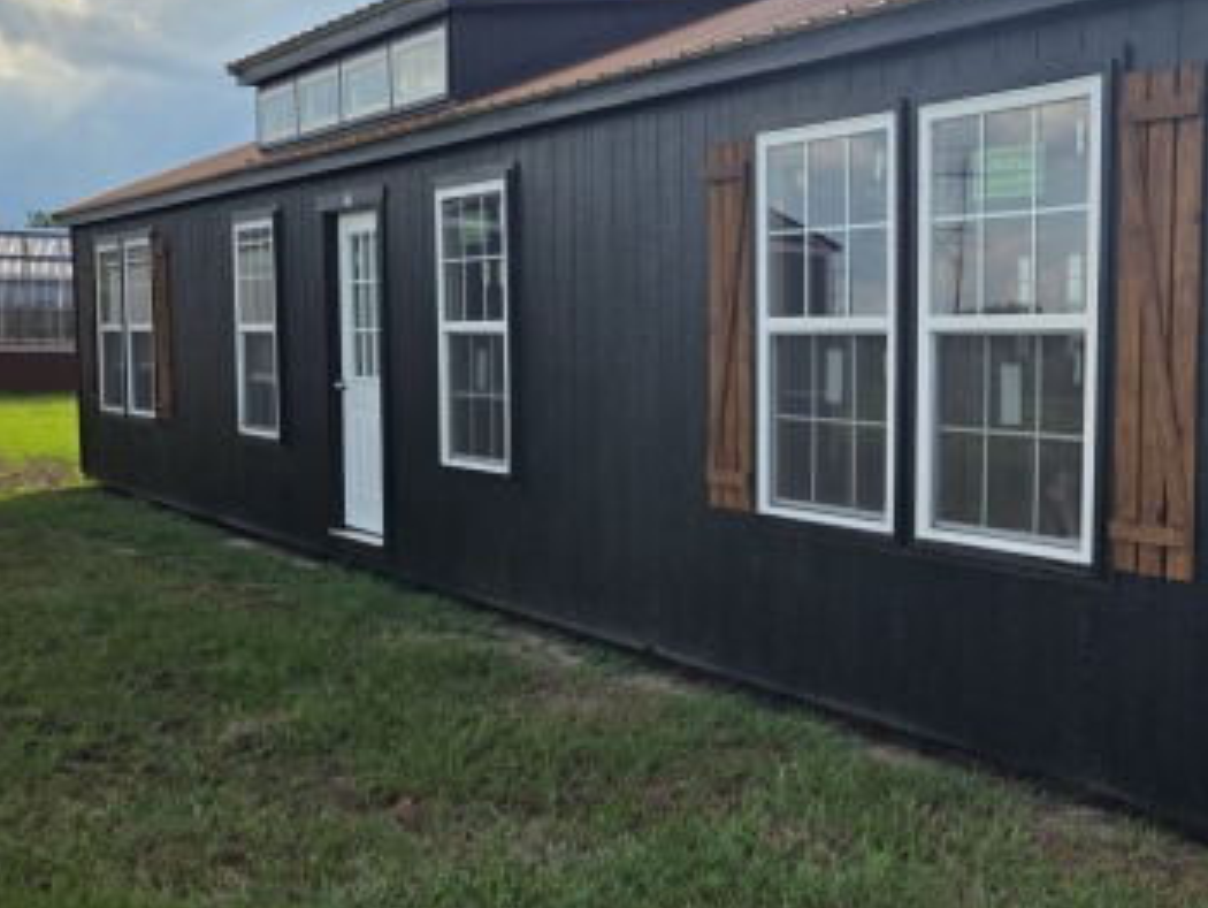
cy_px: 445
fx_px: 1467
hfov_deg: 41.4
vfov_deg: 34.4
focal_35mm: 42
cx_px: 1073
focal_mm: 6.3
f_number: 1.7
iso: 80
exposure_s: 1/7626
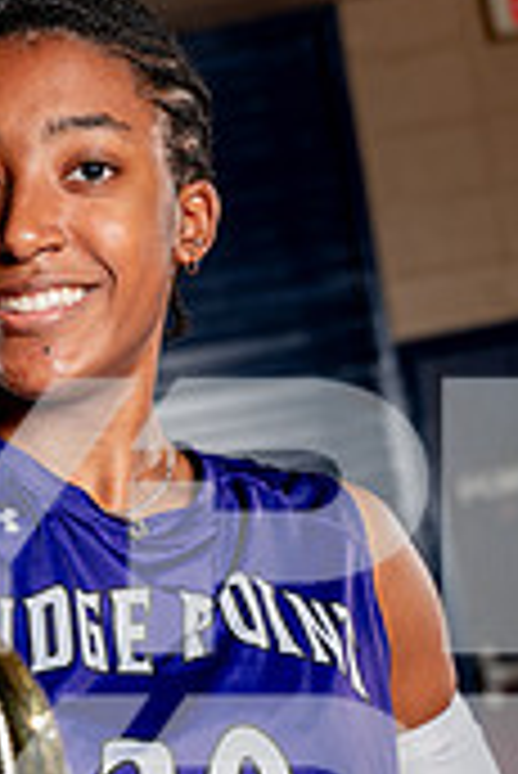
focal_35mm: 183
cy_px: 837
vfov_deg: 11.1
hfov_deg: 7.5
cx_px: 86
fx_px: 3942
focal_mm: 70
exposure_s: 1/250
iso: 200
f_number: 5.6
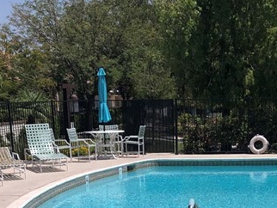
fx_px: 713
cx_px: 182
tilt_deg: -16.8
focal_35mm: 89
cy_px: 318
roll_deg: +0.5
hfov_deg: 21.9
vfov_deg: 15.3
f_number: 1.8
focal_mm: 3.99
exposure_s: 1/5348
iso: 25
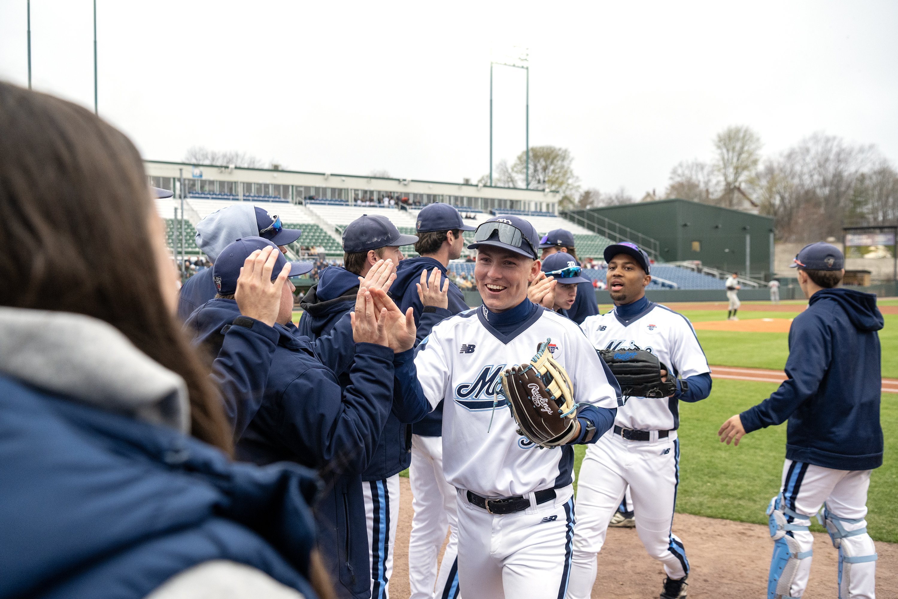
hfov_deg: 58.7
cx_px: 449
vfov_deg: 41.1
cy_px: 300
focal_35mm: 32
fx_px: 798
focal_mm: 32
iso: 2000
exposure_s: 1/1250
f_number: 4
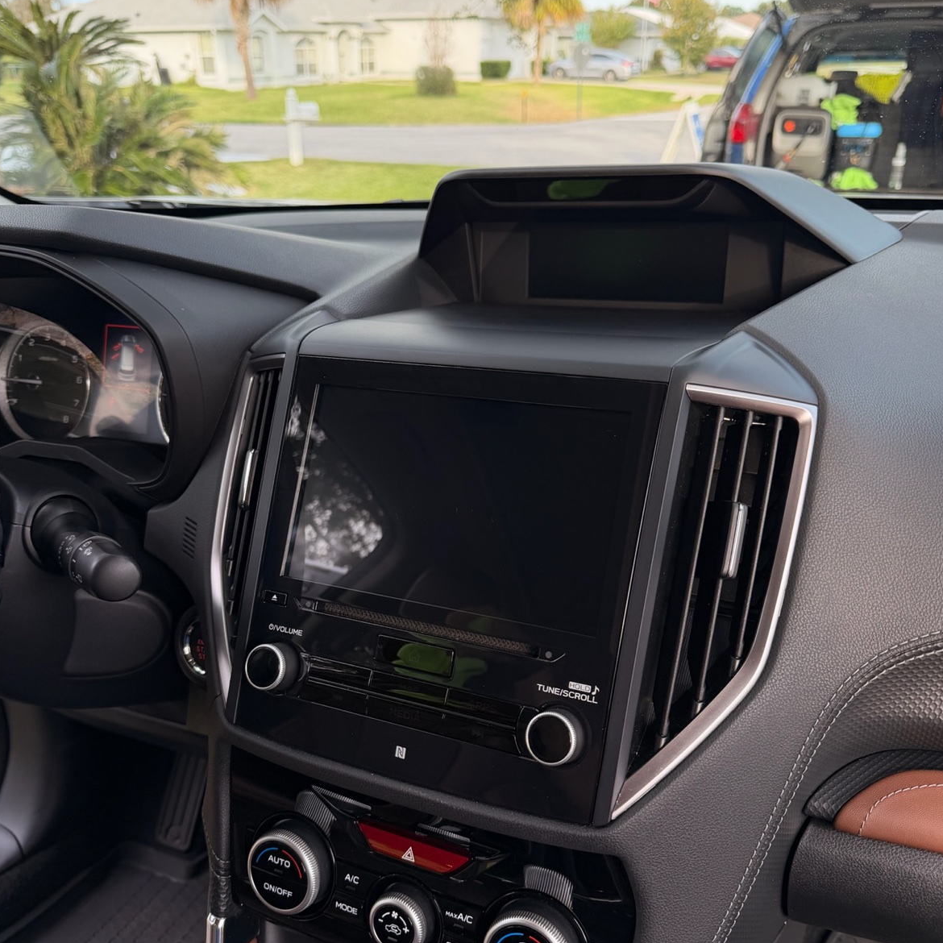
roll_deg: +0.6
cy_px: 493
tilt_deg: -25.8
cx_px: 480
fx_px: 894
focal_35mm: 29
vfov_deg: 55.6
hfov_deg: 55.6
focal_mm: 6.76
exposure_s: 1/186
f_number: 1.78
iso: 64
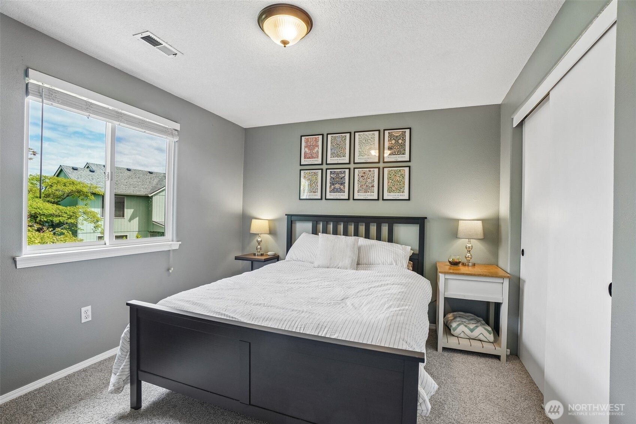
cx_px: 318
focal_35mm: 16
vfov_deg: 73.7
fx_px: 283
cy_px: 212
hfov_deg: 96.7
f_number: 8
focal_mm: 16
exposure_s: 1/20
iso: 400
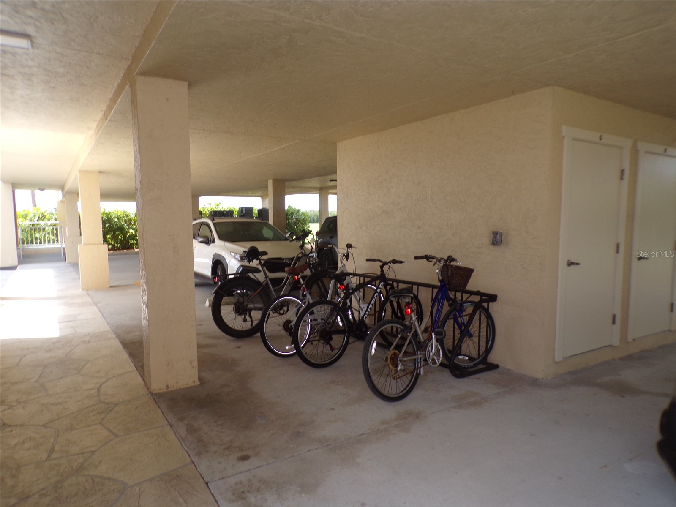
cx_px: 338
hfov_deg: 71.6
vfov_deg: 56.8
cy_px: 254
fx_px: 469
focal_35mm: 24
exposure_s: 1/125
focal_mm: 4.3
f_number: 4.3
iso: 80
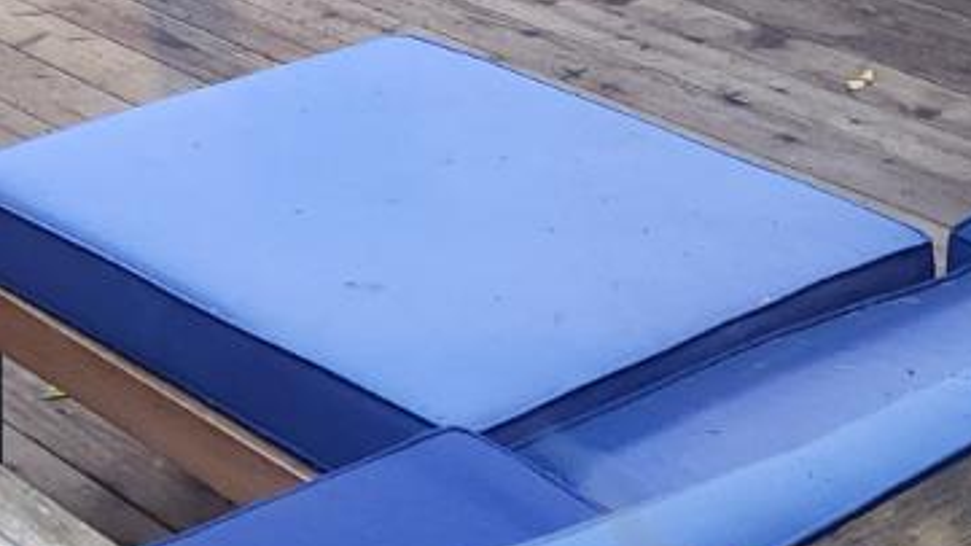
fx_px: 2677
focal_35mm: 104
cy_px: -569
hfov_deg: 19.1
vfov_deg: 10.6
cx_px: -269
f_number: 1.8
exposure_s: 1/30
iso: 320
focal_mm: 6.4
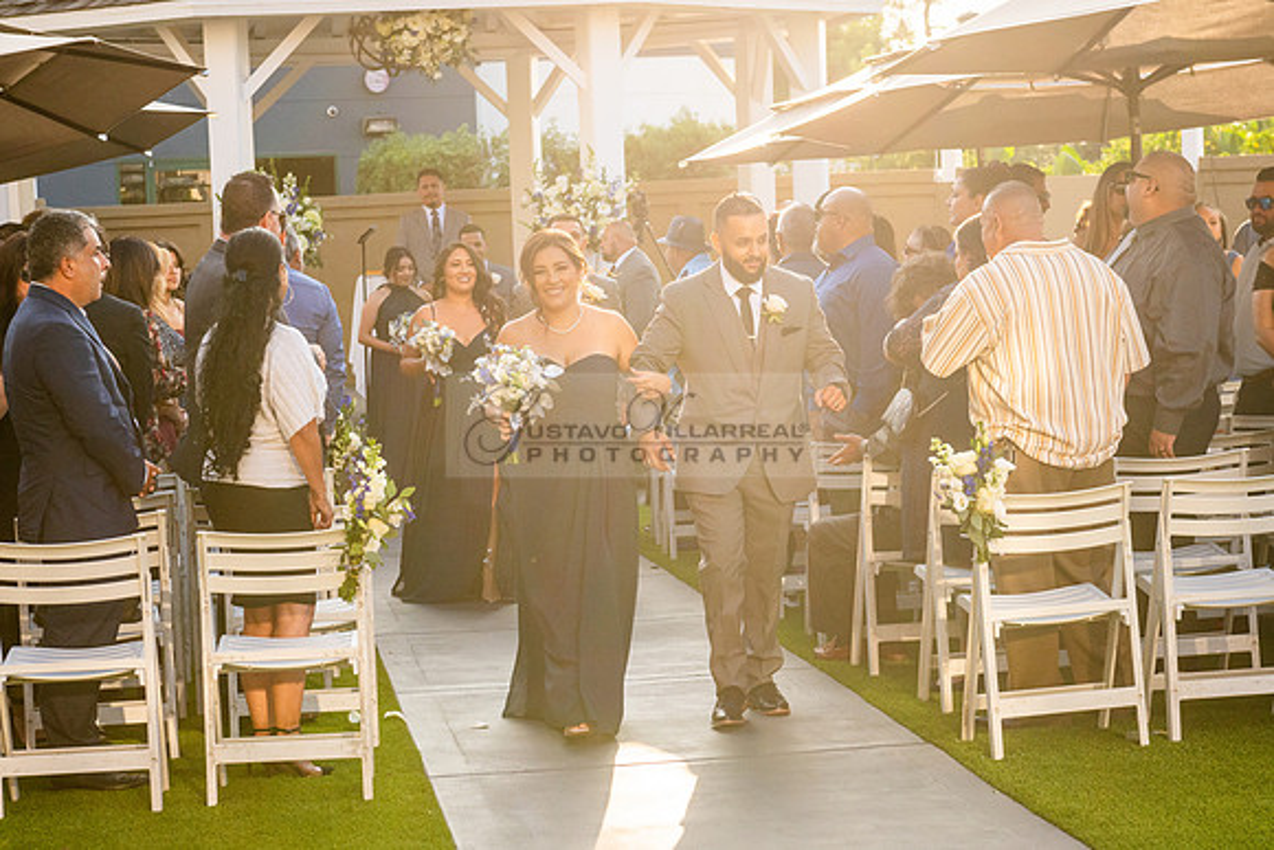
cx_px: 627
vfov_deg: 15.4
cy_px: 482
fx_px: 3149
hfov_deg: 22.9
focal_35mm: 89
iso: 400
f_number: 6.3
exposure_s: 1/1000
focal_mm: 70
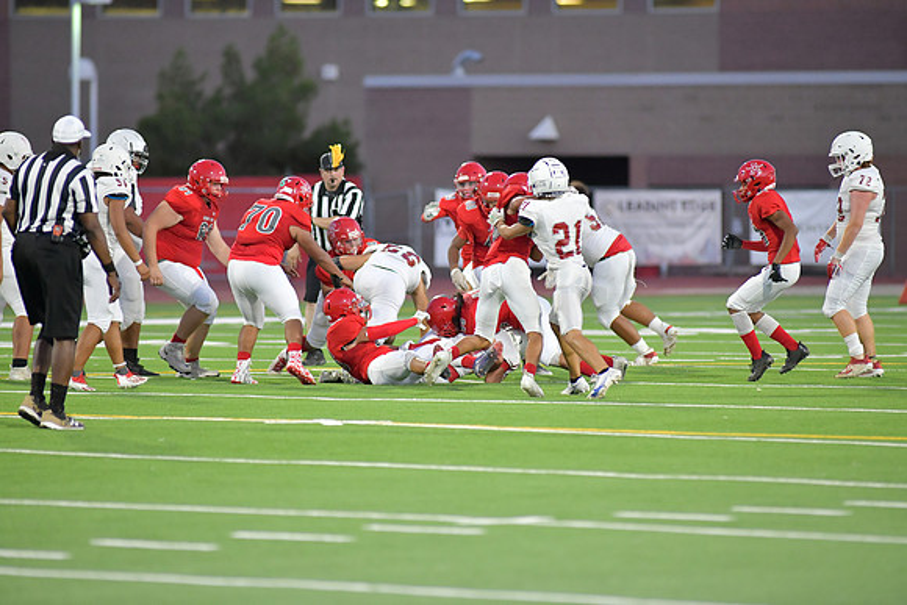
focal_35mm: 300
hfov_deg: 6.9
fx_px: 7560
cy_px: 302
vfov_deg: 4.6
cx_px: 454
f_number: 3.5
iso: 5600
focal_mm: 300
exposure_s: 1/1250
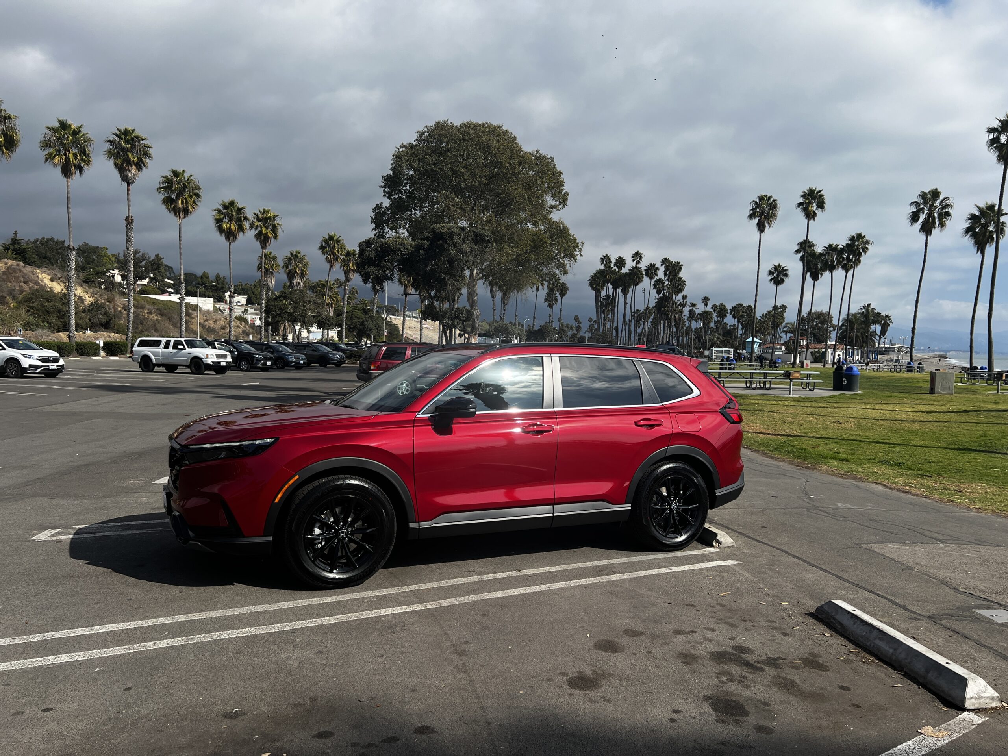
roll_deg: -0.3
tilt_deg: -3.2
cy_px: 378
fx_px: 757
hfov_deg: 67.3
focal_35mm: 26
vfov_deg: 53.1
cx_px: 504
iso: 50
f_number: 1.5
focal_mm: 5.7
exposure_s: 1/4630
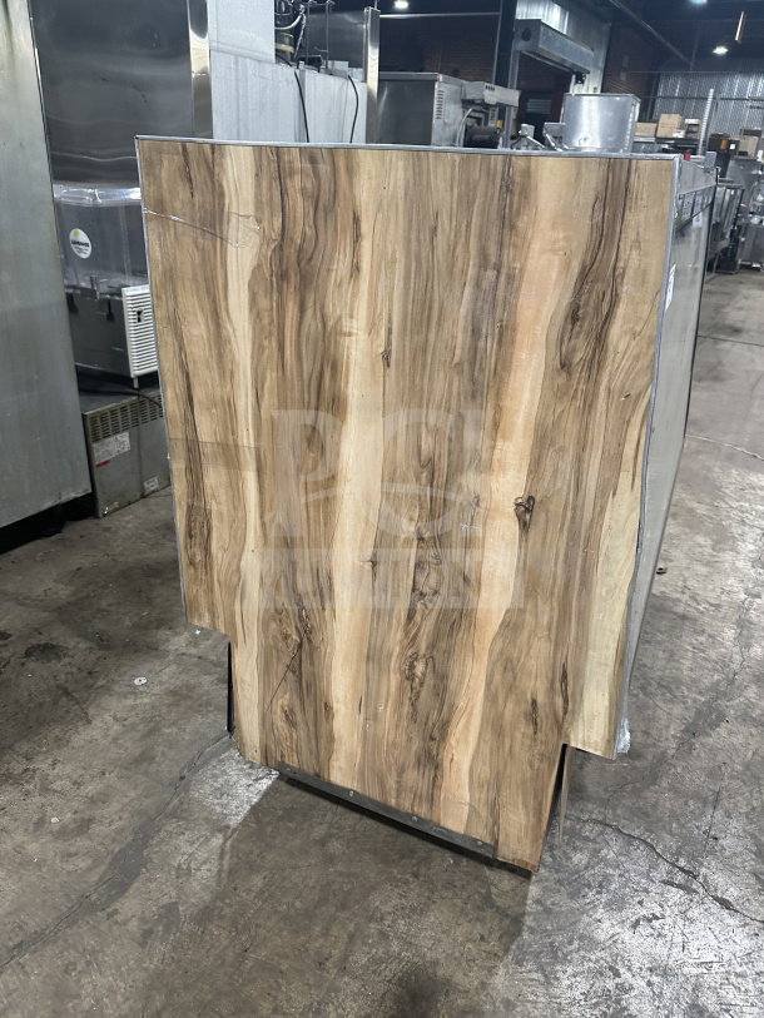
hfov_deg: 56.8
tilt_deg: -24.1
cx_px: 382
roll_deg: -1.5
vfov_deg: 71.6
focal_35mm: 24
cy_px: 509
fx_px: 706
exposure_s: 1/67
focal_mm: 6.86
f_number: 1.78
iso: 250
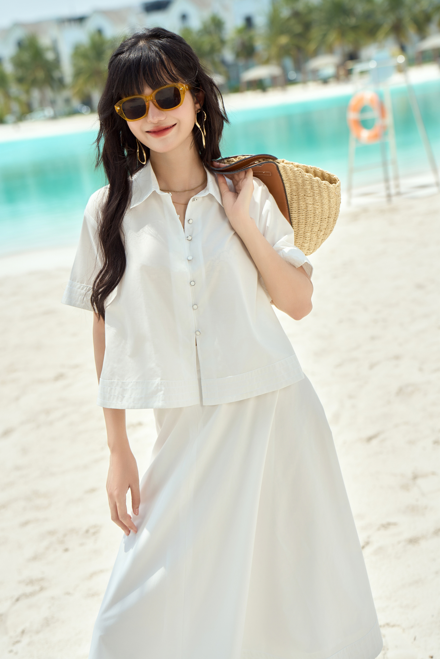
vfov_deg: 33.9
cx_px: 220
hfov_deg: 23.0
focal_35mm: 59
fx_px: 1081
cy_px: 330
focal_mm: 59
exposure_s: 1/1000
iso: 100
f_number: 3.5
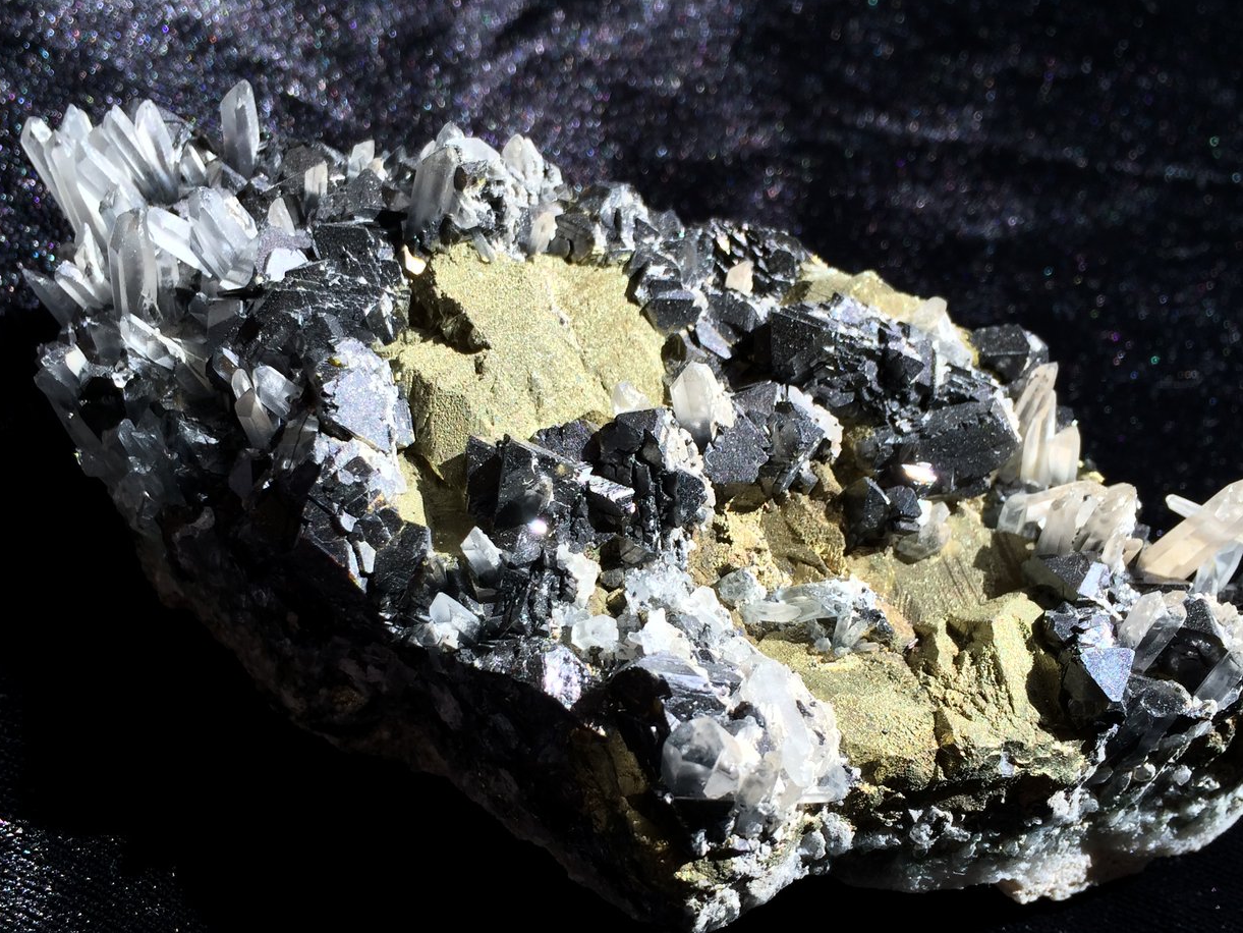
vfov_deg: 37.6
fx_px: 1365
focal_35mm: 38
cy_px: 542
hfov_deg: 49.0
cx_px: 592
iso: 32
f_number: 2.2
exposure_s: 1/197
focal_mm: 4.15
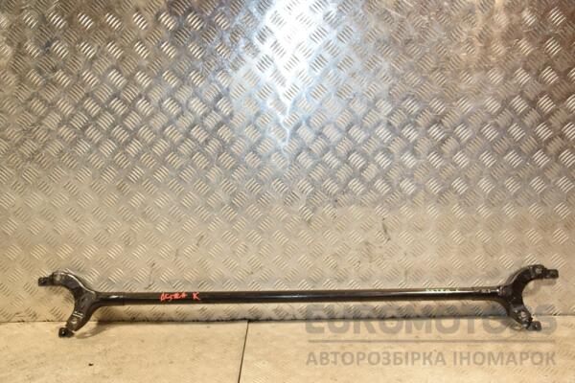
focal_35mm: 39
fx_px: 623
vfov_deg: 34.2
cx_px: 288
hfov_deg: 49.6
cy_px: 192
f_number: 5
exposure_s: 1/200
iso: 800
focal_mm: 26
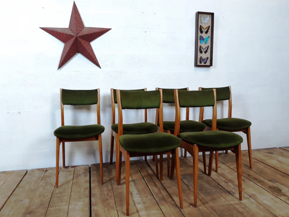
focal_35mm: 27
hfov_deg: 65.3
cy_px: 108
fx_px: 225
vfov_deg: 51.4
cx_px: 144
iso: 200
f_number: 1.7
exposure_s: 1/50
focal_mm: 3.71
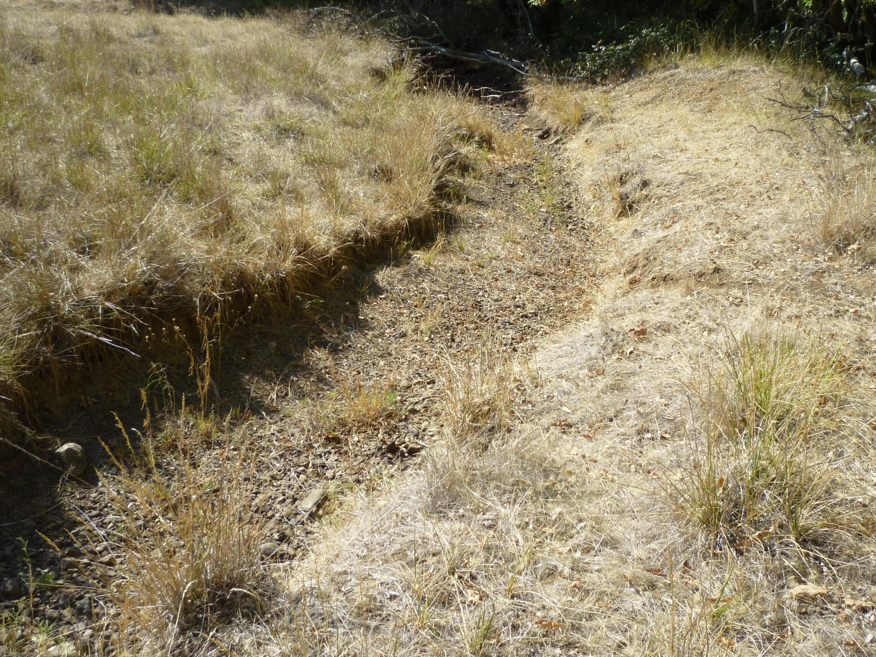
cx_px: 509
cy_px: 299
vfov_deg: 36.8
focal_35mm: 39
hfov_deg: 47.7
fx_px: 987
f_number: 3.5
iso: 80
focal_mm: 5.2
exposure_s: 1/500
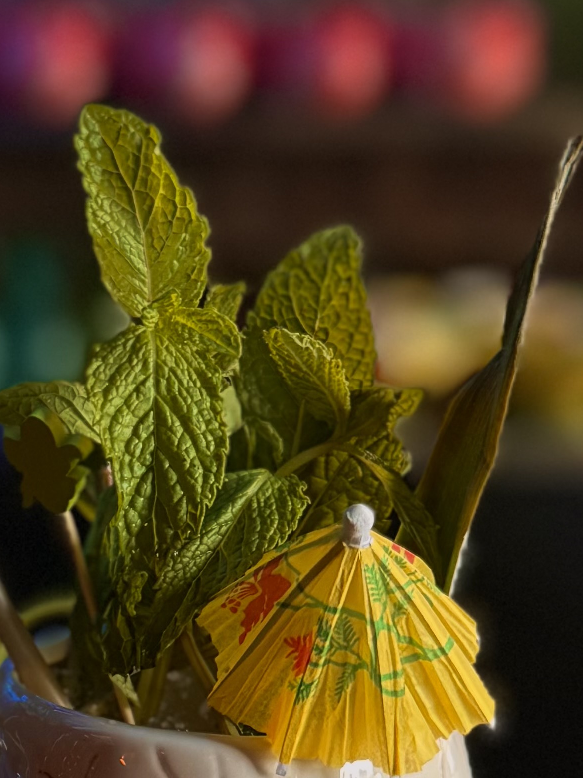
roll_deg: -1.5
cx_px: -139
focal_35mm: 88
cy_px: 287
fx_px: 1977
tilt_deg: -7.9
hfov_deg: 16.0
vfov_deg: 22.2
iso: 320
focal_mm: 6.76
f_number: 1.78
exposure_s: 1/60
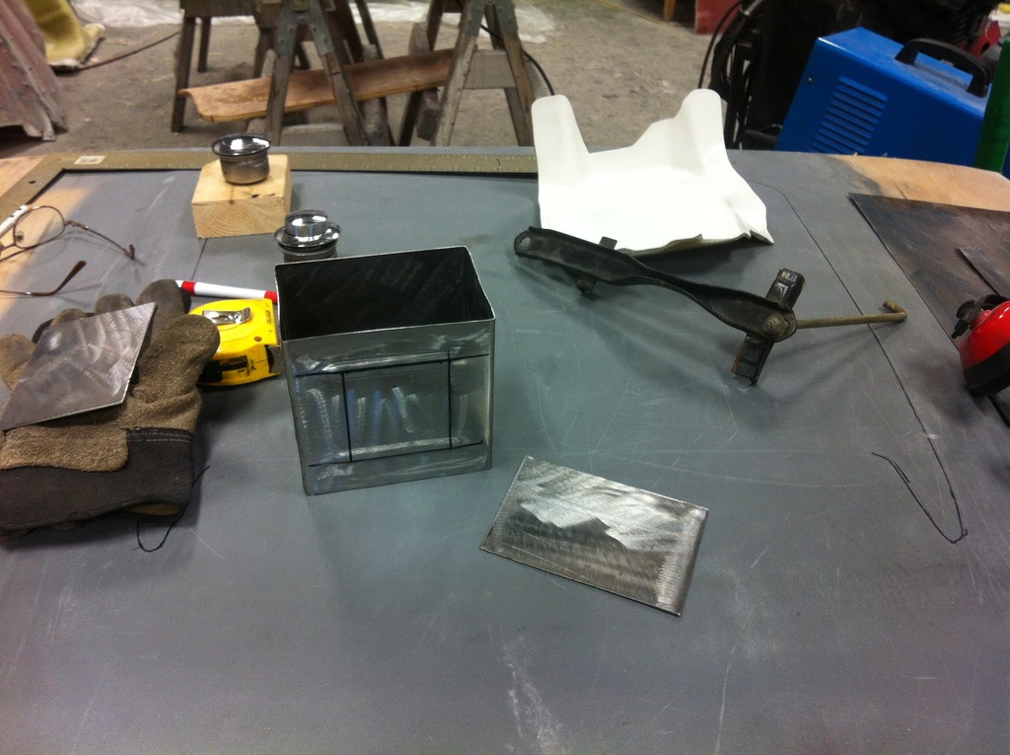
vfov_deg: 40.6
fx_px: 1020
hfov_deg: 52.7
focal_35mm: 35
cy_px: 378
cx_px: 505
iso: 100
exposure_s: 1/30
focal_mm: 3.85
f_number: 2.8
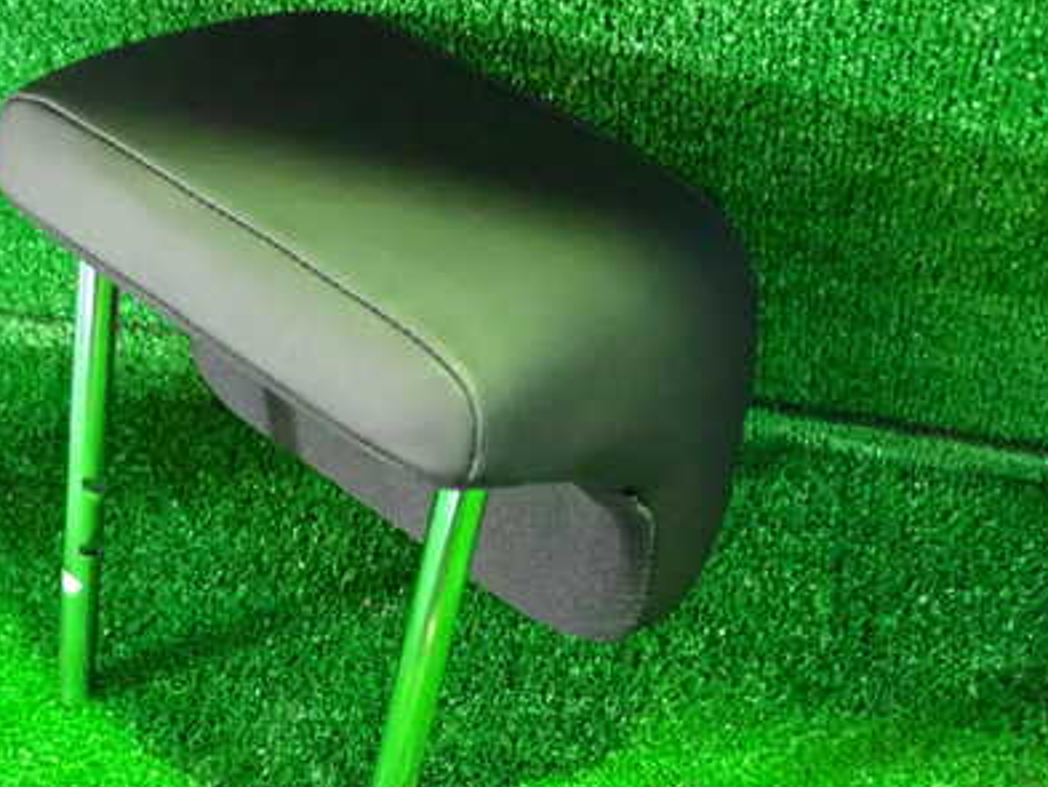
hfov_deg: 34.7
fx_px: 1666
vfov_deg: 26.5
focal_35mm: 55
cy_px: 446
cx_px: 392
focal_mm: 6.37
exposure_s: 1/50
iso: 3200
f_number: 2.5
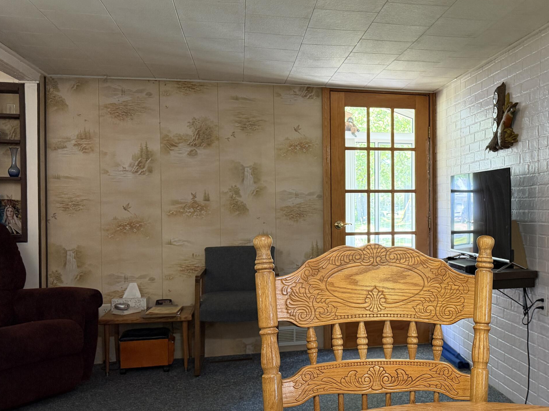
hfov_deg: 47.5
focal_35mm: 38
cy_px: 215
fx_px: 603
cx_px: 399
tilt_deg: -0.7
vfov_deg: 37.7
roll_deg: +0.4
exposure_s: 1/60
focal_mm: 6.76
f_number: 1.78
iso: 250
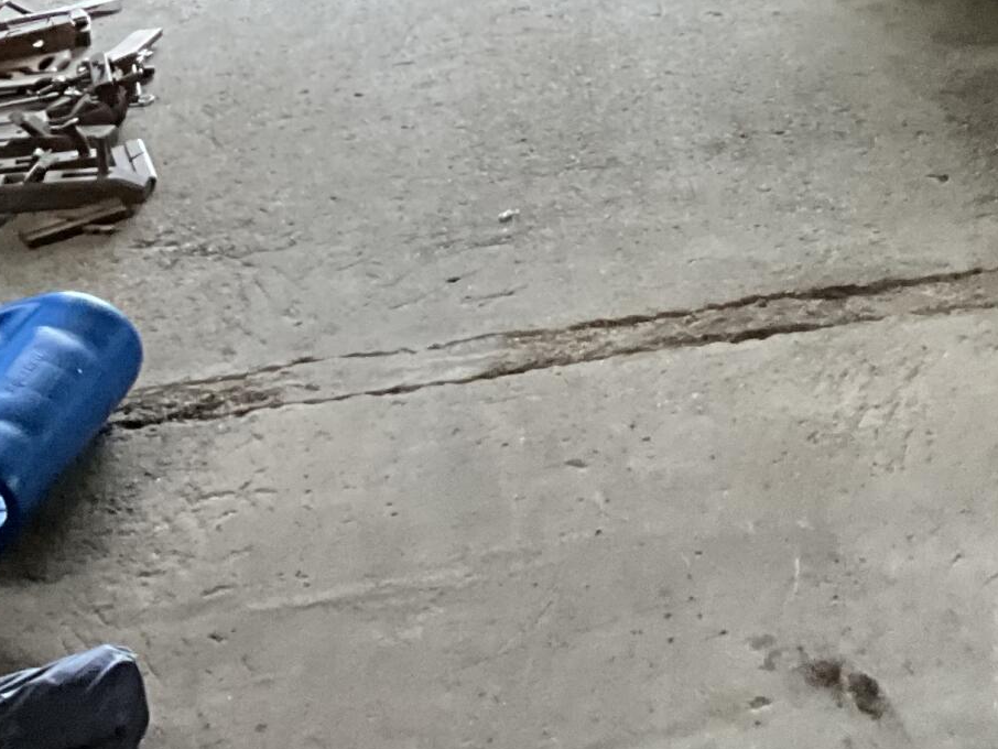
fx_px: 2768
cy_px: -402
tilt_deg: -15.0
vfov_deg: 14.3
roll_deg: +2.2
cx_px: 1128
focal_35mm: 96
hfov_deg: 19.5
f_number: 1.8
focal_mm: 3
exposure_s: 1/60
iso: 160
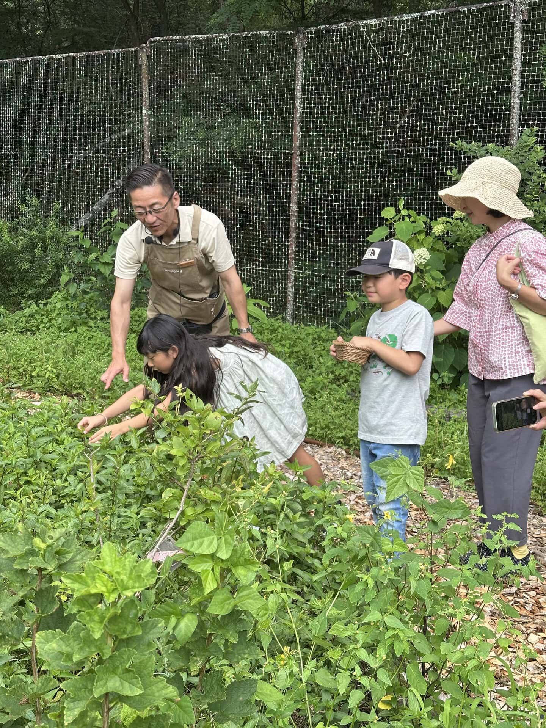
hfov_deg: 30.3
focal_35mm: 48
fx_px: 1009
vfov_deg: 39.7
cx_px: 273
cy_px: 364
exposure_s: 1/519
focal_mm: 6.9
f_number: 1.8
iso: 64
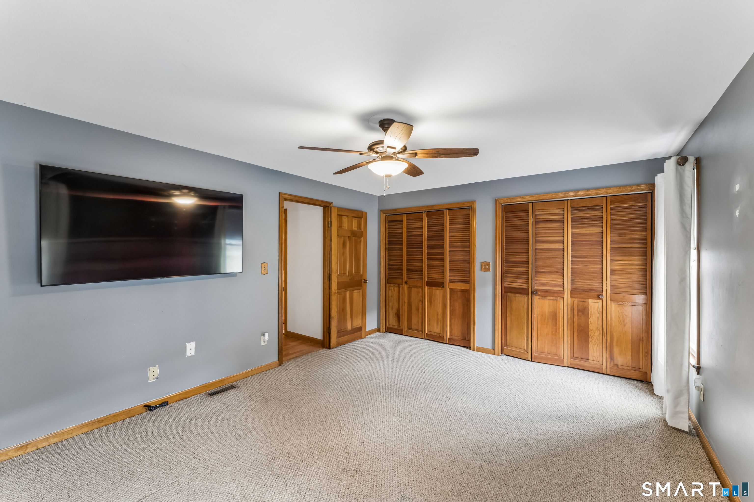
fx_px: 293
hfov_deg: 104.3
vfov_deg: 81.2
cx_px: 377
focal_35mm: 14
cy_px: 251
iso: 400
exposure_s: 1
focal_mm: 14
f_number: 13
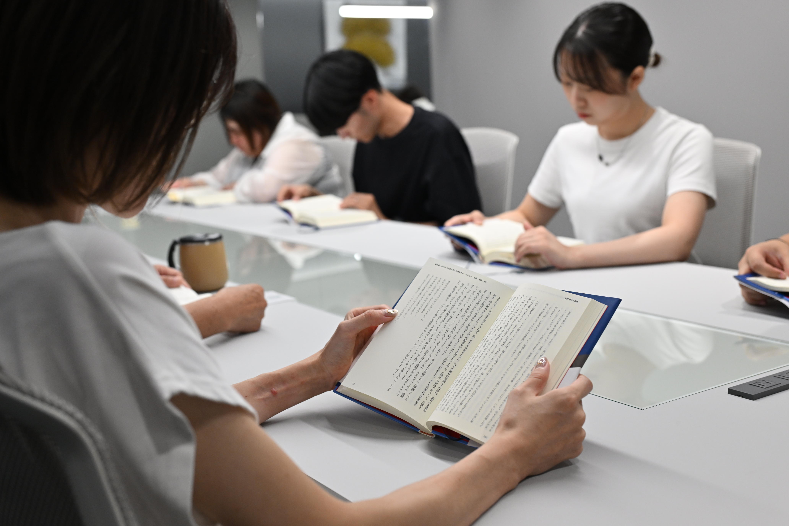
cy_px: 263
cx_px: 394
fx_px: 964
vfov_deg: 30.5
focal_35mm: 44
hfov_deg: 44.5
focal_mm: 44
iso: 1600
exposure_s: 1/320
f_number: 4.5
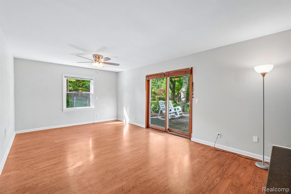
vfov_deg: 77.3
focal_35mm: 15
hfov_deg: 100.4
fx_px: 121
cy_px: 97
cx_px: 146
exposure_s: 1/20
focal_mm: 10
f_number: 8
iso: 400
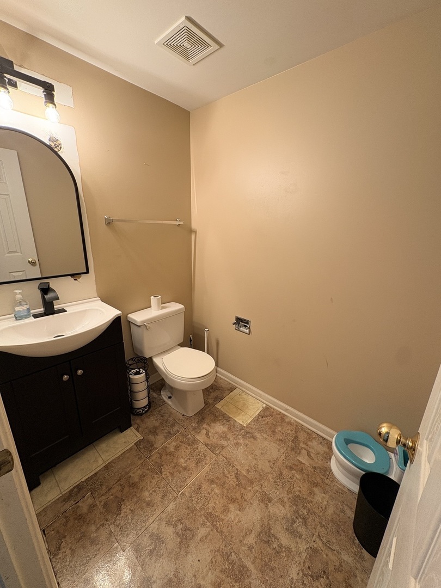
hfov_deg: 85.7
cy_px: 294
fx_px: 238
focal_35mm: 14
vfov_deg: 102.1
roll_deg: -1.8
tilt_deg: -15.0
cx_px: 220
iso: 125
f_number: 2.2
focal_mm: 2.22
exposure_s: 1/60
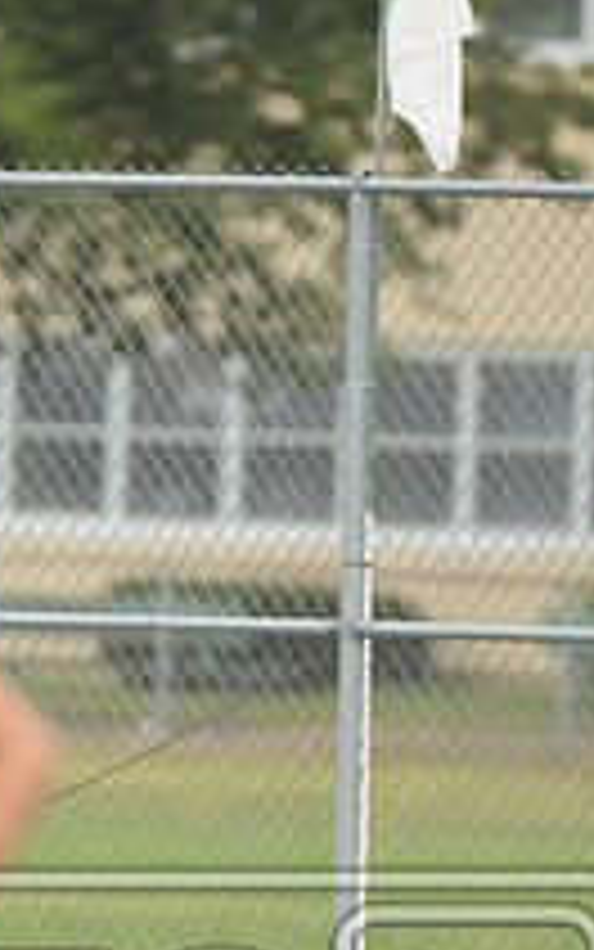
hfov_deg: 1.0
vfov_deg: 1.5
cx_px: 7
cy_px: 1081
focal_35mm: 1383
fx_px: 35797
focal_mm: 330
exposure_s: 1/3200
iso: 1600
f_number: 4
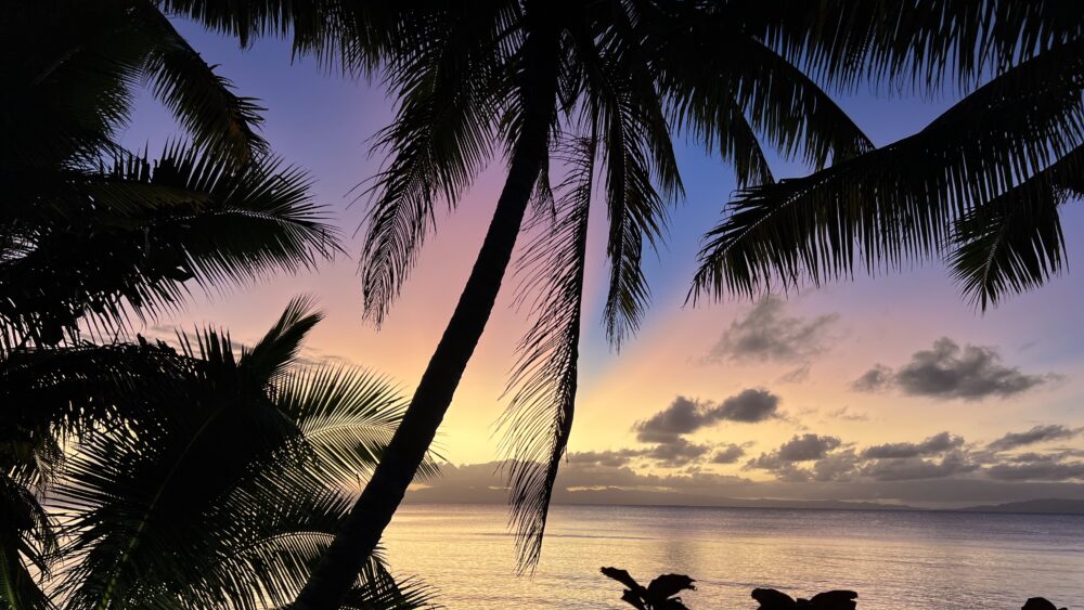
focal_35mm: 29
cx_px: 538
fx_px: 834
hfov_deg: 66.1
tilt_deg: +9.1
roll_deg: -0.5
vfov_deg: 39.7
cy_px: 407
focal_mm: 5.7
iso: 50
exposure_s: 1/121
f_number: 1.5
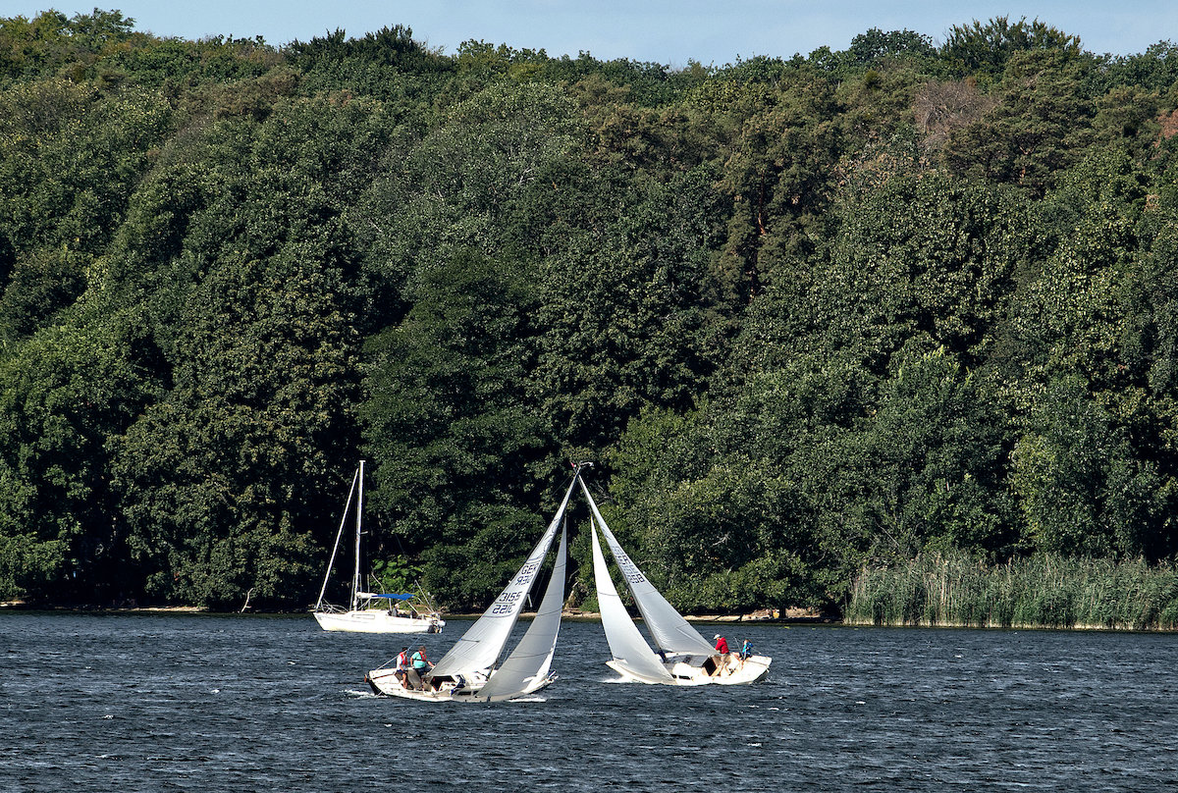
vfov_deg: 2.3
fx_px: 19692
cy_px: 396
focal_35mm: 600
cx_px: 589
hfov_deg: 3.4
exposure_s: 1/800
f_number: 8
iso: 250
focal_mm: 400
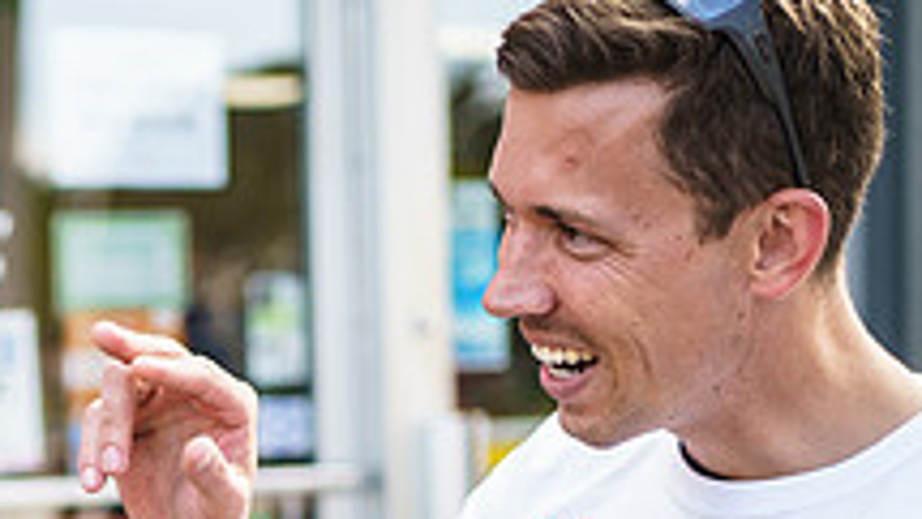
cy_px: 567
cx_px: 30
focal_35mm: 111
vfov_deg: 10.8
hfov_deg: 18.8
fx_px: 2714
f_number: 1.8
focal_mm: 35
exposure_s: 1/1000
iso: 250
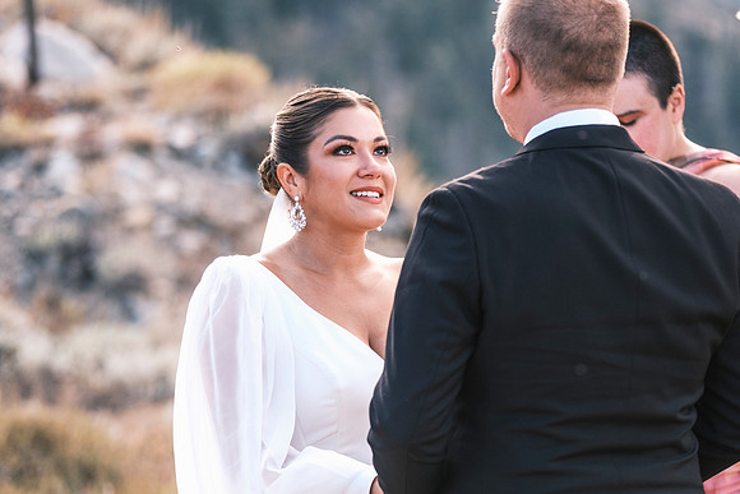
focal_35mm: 297
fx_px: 6112
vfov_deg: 4.6
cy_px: 350
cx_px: 370
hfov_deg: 6.9
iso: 400
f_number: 2.8
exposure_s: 1/340
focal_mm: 140
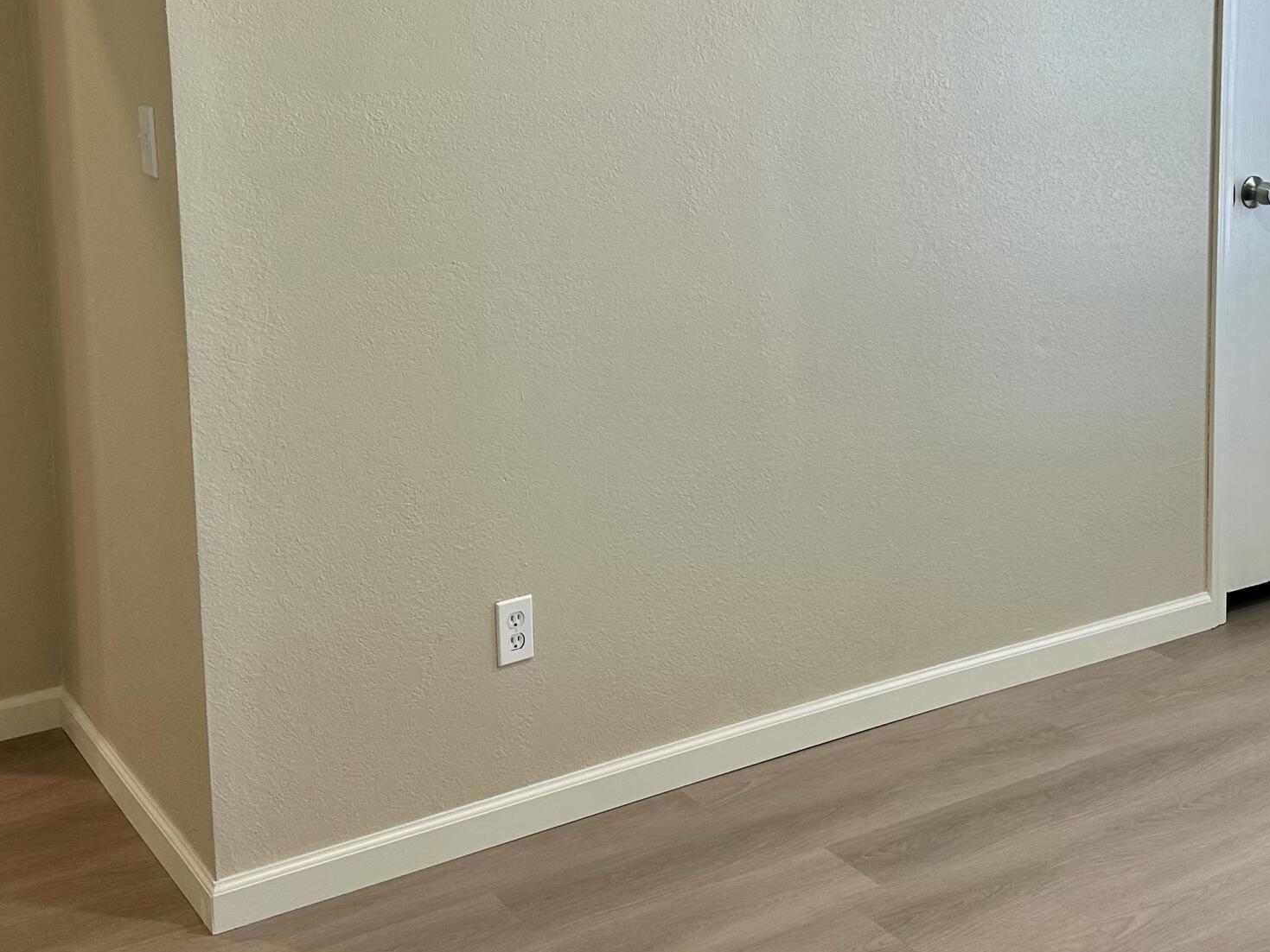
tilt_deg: -8.0
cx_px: 633
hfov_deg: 38.9
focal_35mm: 49
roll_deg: +1.2
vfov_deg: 29.1
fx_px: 1798
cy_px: 209
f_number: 1.78
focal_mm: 6.86
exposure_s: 1/120
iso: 160
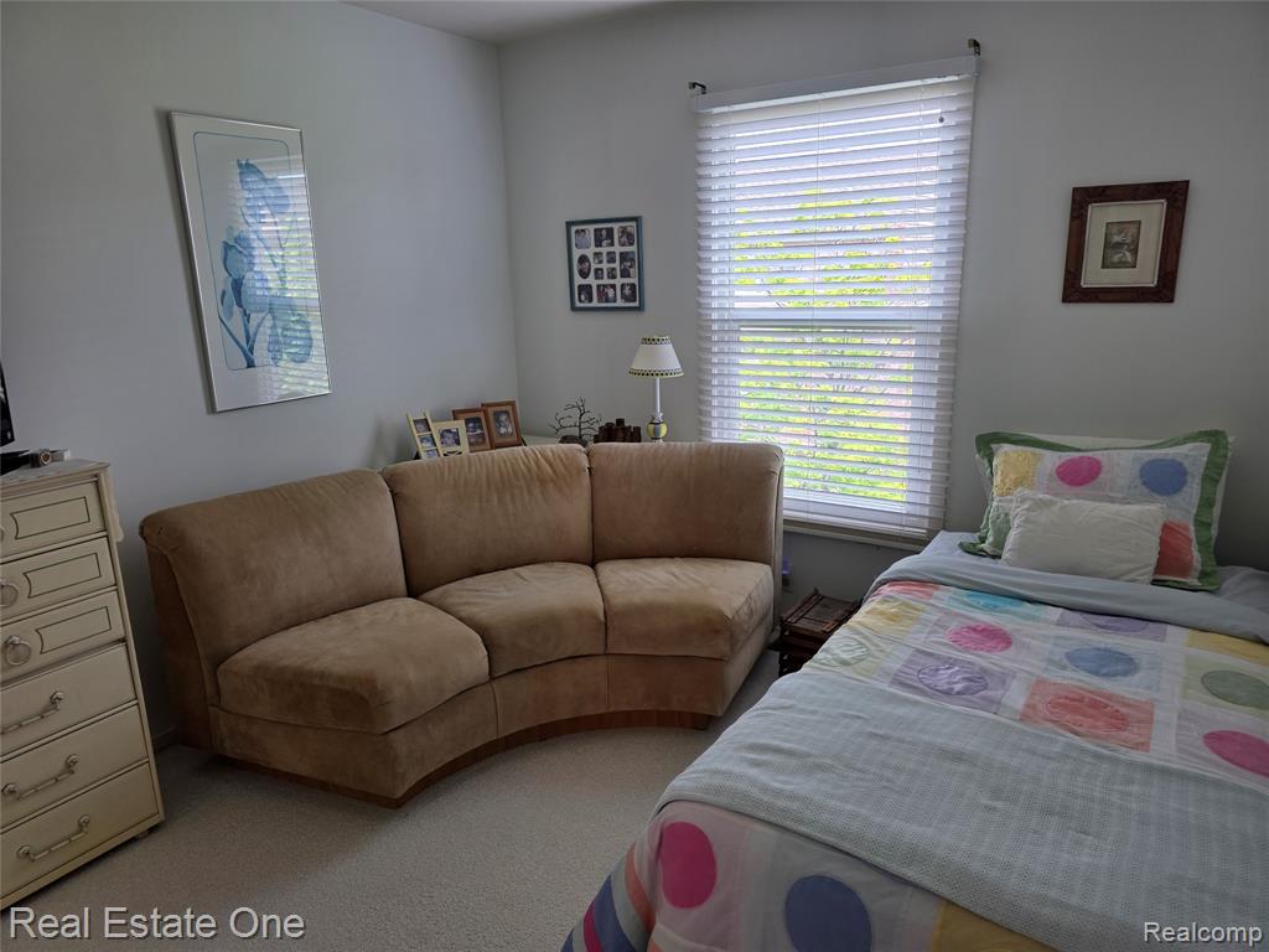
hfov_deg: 73.9
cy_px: 476
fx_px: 843
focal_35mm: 23
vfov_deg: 58.9
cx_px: 634
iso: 64
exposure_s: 1/120
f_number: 1.7
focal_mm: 6.3
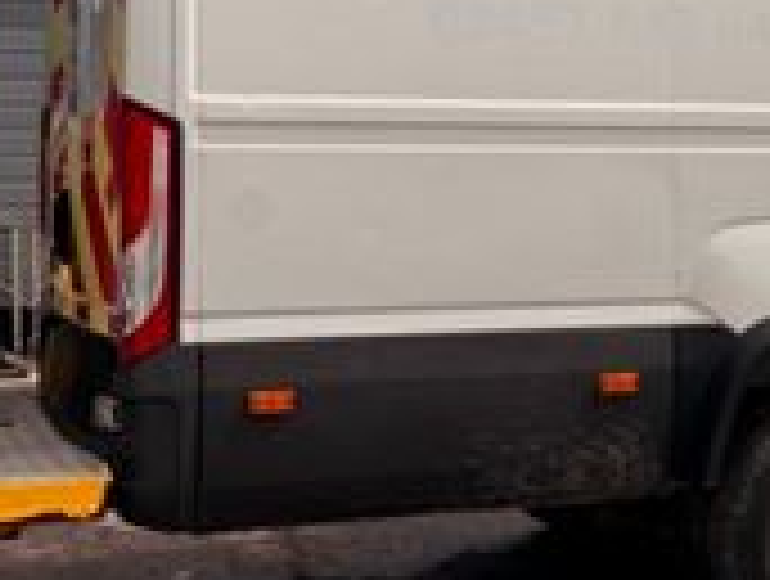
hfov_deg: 22.7
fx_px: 1872
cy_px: 126
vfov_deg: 17.5
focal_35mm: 84
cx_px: 693
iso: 80
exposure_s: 1/11905
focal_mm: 6.76
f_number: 1.78
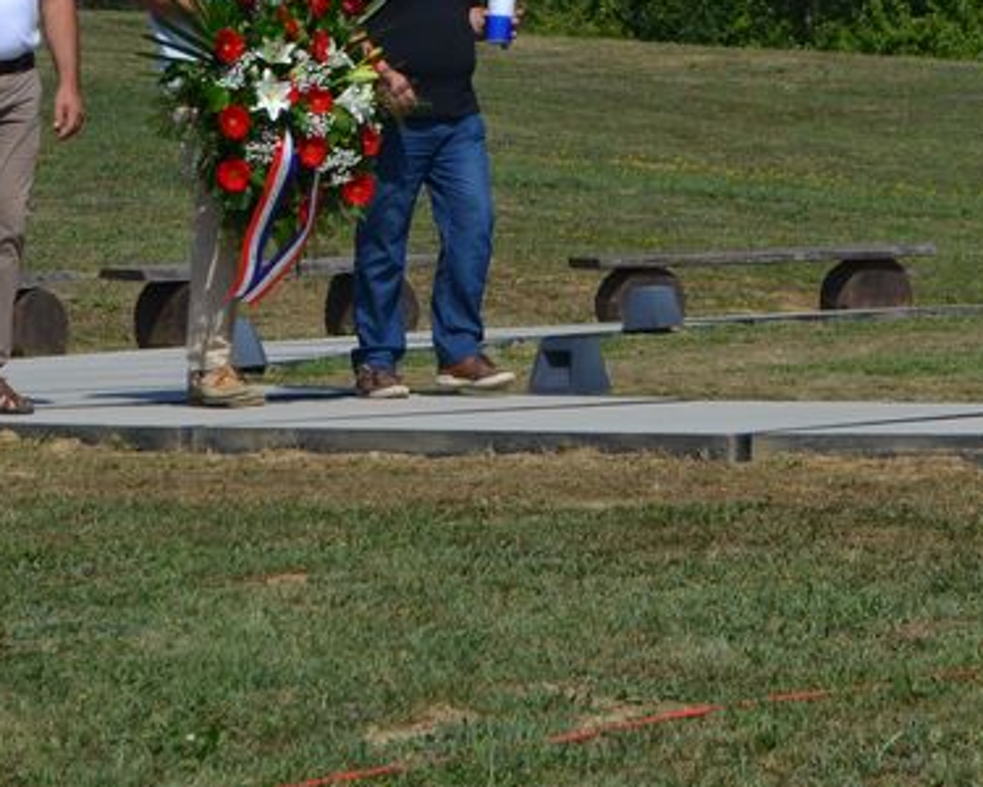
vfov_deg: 7.3
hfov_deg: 9.1
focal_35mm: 211
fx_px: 6147
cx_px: 558
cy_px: 1
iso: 100
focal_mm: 55
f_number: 8
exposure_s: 1/250
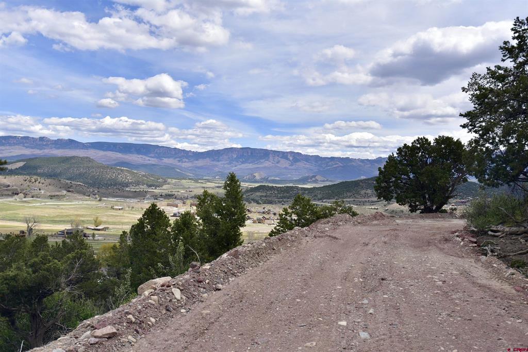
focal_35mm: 35
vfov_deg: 37.9
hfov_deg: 54.4
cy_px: 176
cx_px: 264
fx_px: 513
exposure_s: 1/4000
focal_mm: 35
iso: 400
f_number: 4.5
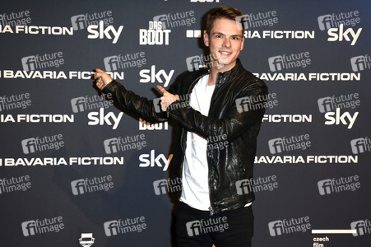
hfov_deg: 31.9
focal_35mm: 63
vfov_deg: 21.5
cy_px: 124
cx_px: 186
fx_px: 649
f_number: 6.3
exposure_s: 1/160
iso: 640
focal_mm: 42
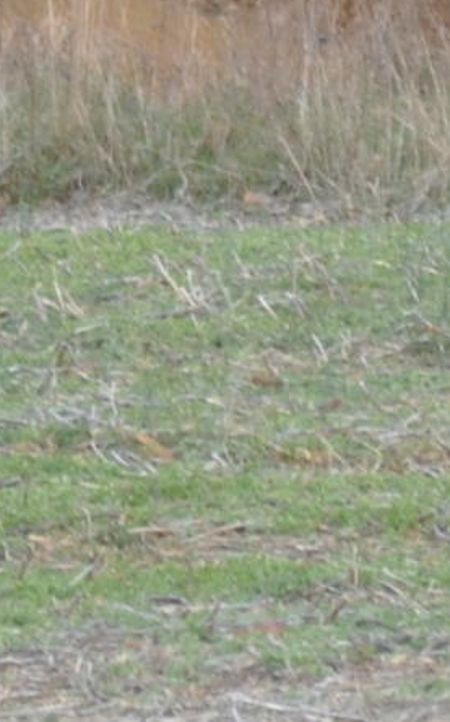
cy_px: -733
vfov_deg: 3.7
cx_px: 153
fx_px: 11149
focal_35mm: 567
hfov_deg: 2.3
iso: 220
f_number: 5.6
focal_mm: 55
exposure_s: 1/125
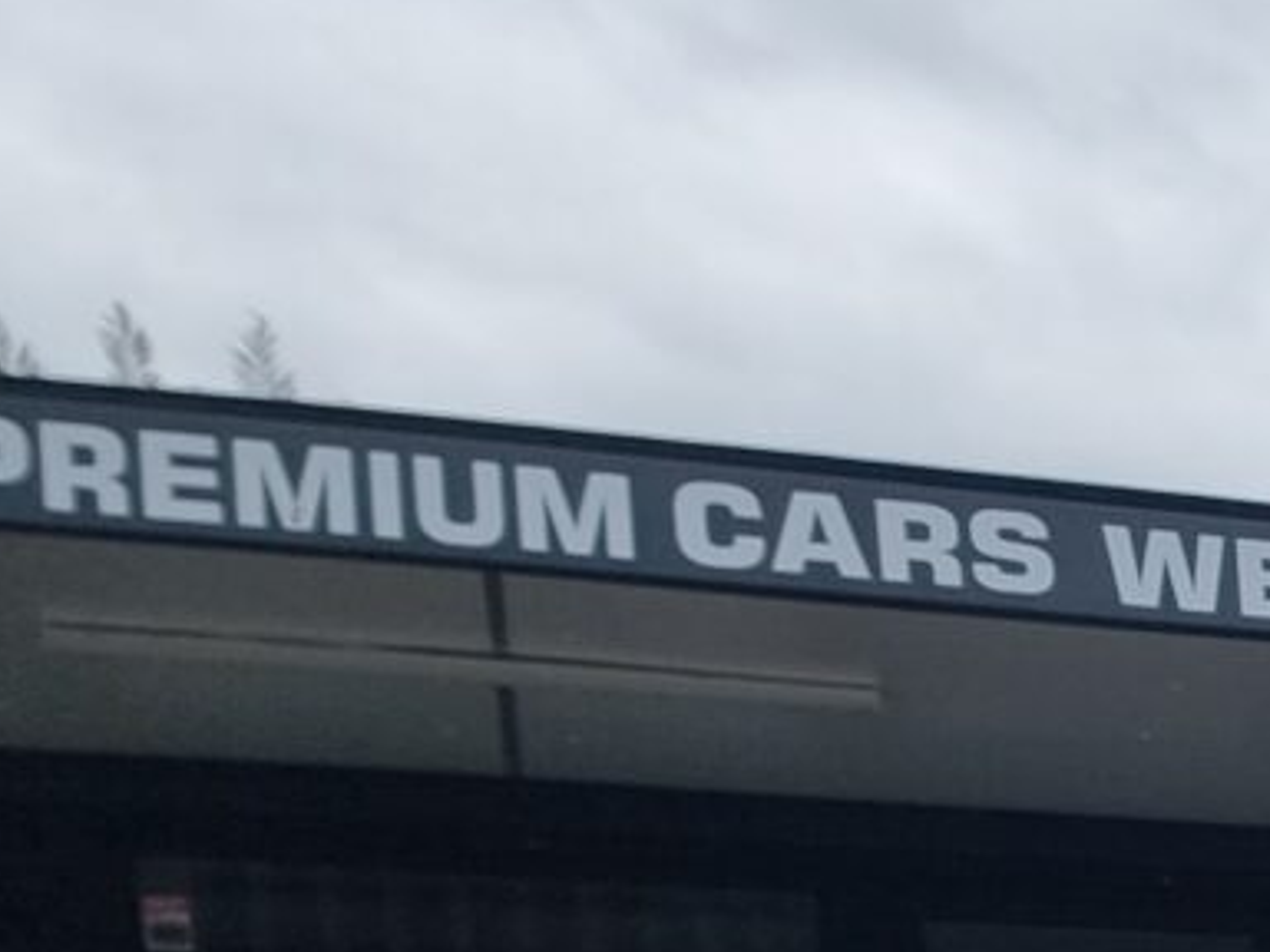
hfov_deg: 15.4
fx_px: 3669
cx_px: 2593
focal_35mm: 100
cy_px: 1696
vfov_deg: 13.4
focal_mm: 6.7
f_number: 1.8
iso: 50
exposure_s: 1/285
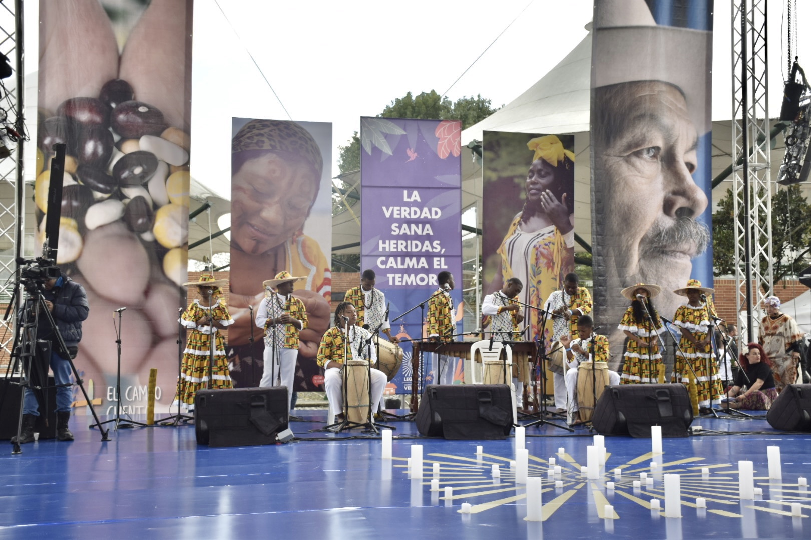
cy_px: 270
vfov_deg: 33.0
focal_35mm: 40
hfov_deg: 47.9
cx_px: 406
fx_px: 912
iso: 160
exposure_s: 1/400
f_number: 4
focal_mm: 27
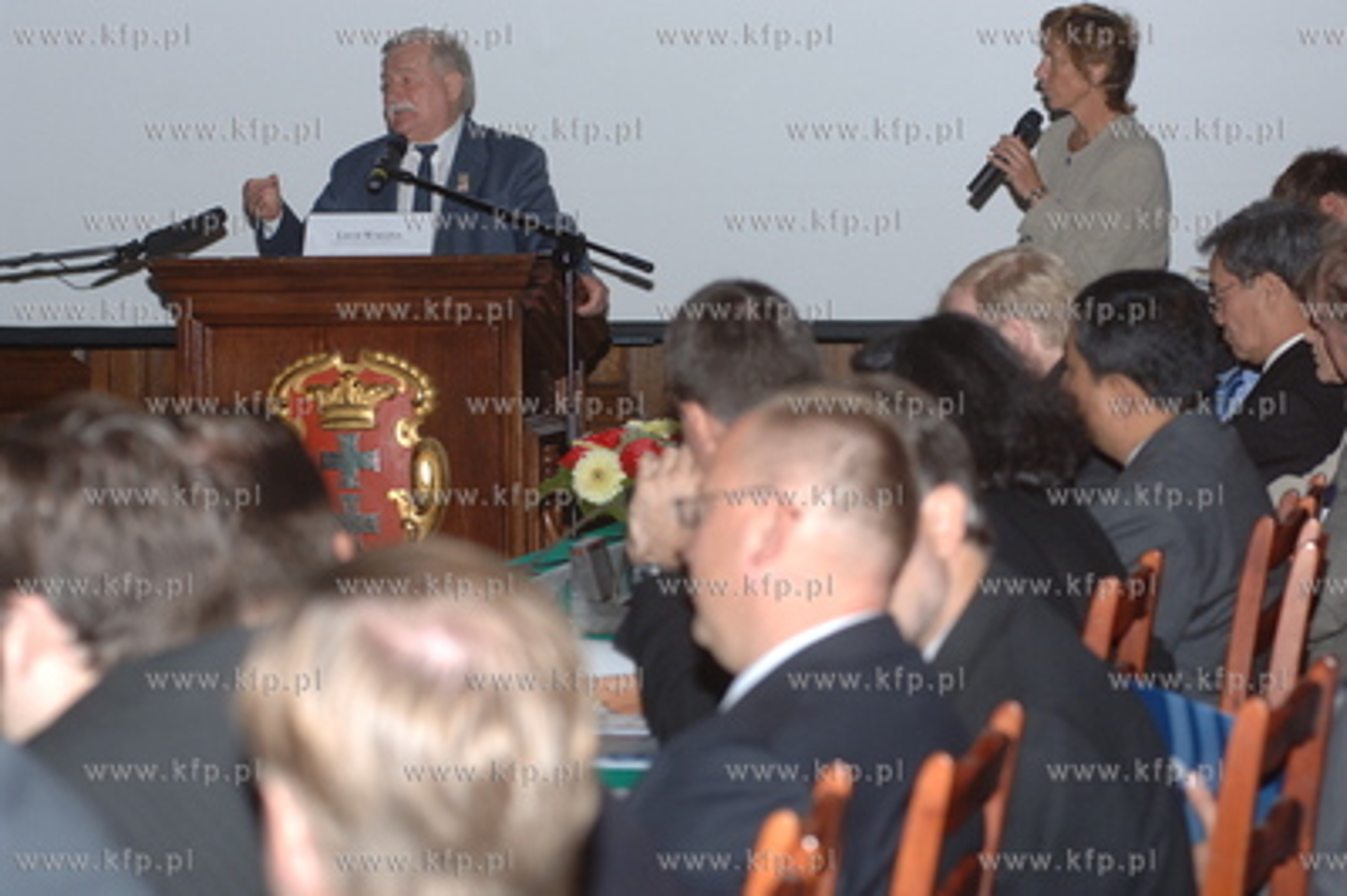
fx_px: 4823
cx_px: 674
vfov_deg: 10.6
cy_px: 448
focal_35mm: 129
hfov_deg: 15.9
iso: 400
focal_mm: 86
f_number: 5.6
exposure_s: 1/125
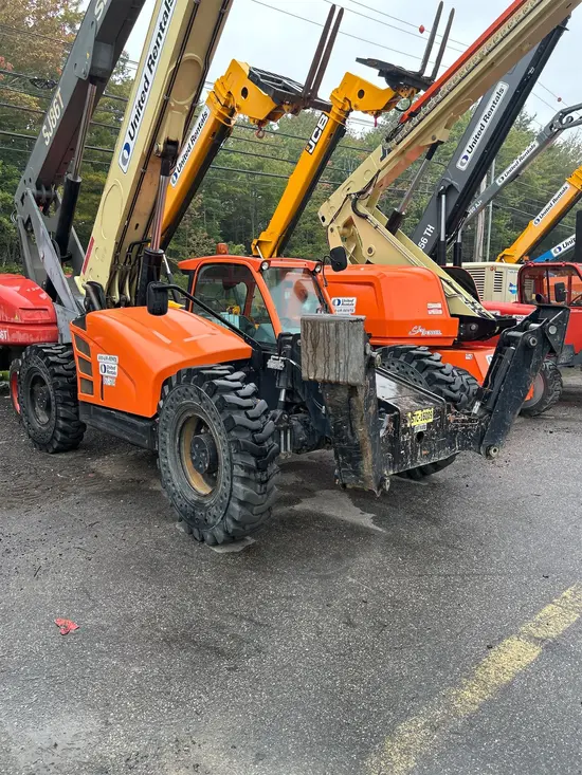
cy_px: 388
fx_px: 583
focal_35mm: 26
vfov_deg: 67.3
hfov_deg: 53.1
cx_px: 291
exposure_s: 1/121
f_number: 1.5
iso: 80
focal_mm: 5.7
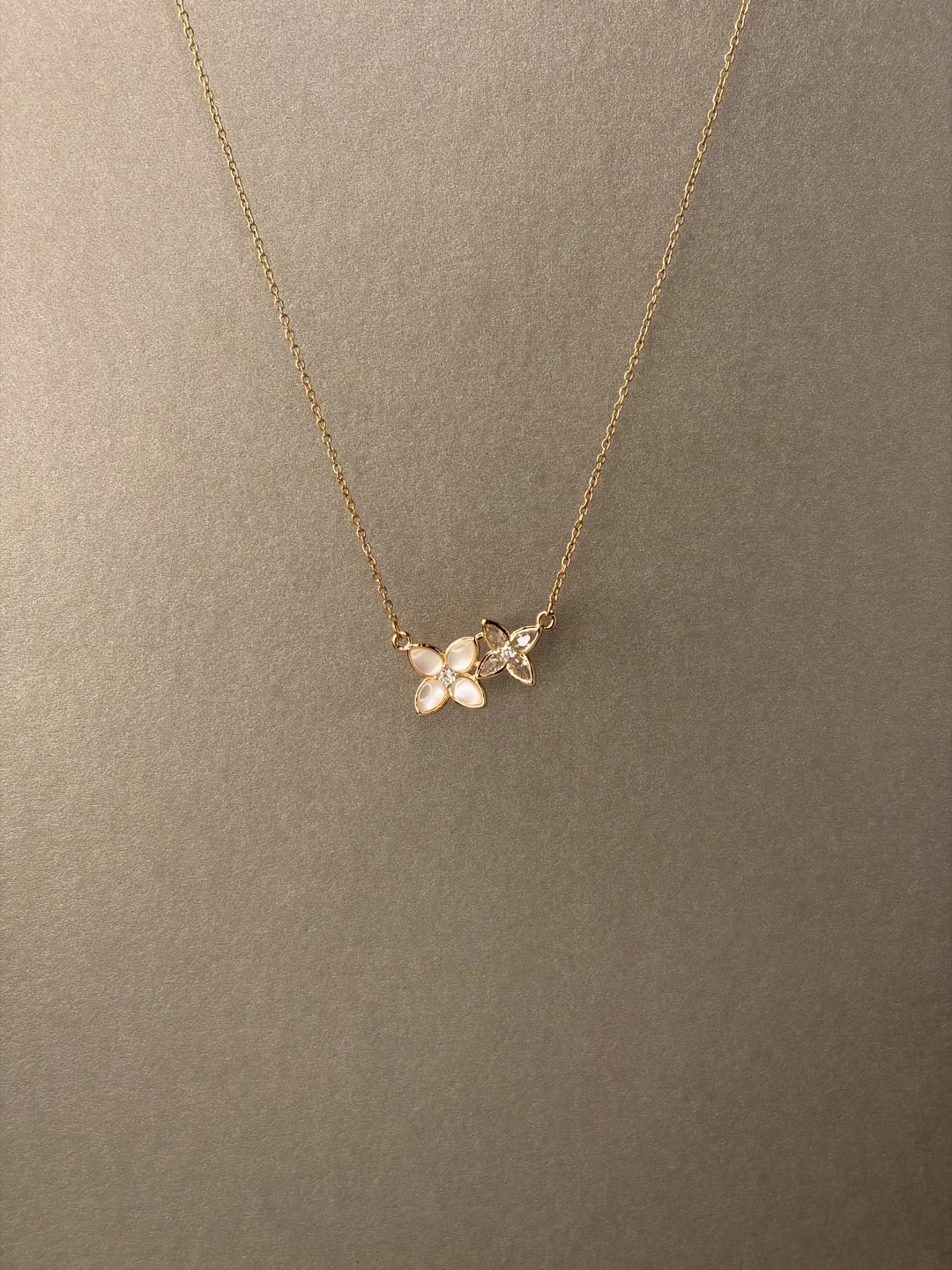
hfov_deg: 28.0
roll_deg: +0.6
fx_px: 1907
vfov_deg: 36.8
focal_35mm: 52
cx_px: 476
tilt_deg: -9.0
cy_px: 635
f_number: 1.6
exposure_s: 1/586
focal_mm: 5.96
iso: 32
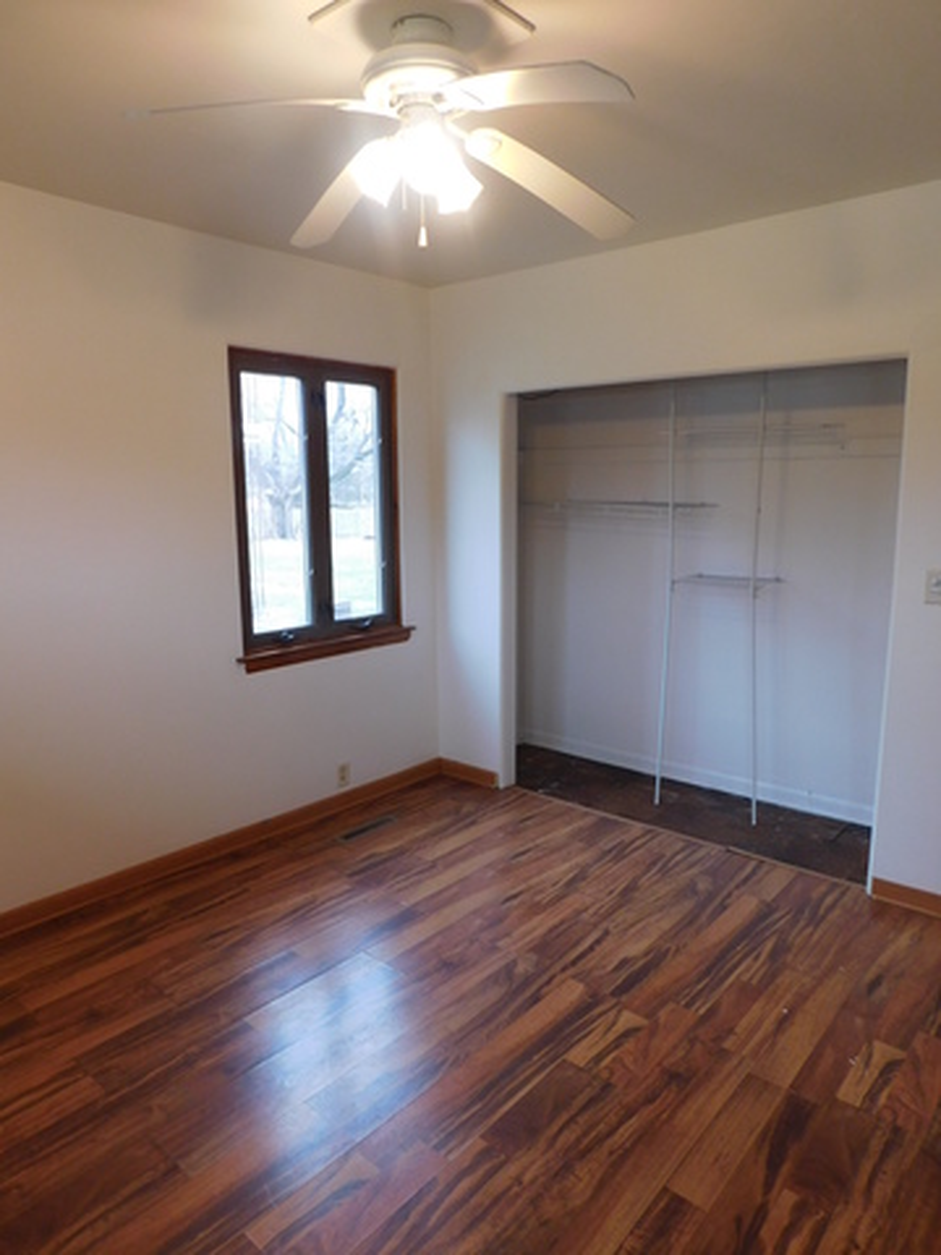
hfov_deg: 58.9
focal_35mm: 23
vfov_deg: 73.9
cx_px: 470
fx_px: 834
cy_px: 628
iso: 160
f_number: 3
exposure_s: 1/30
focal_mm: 4
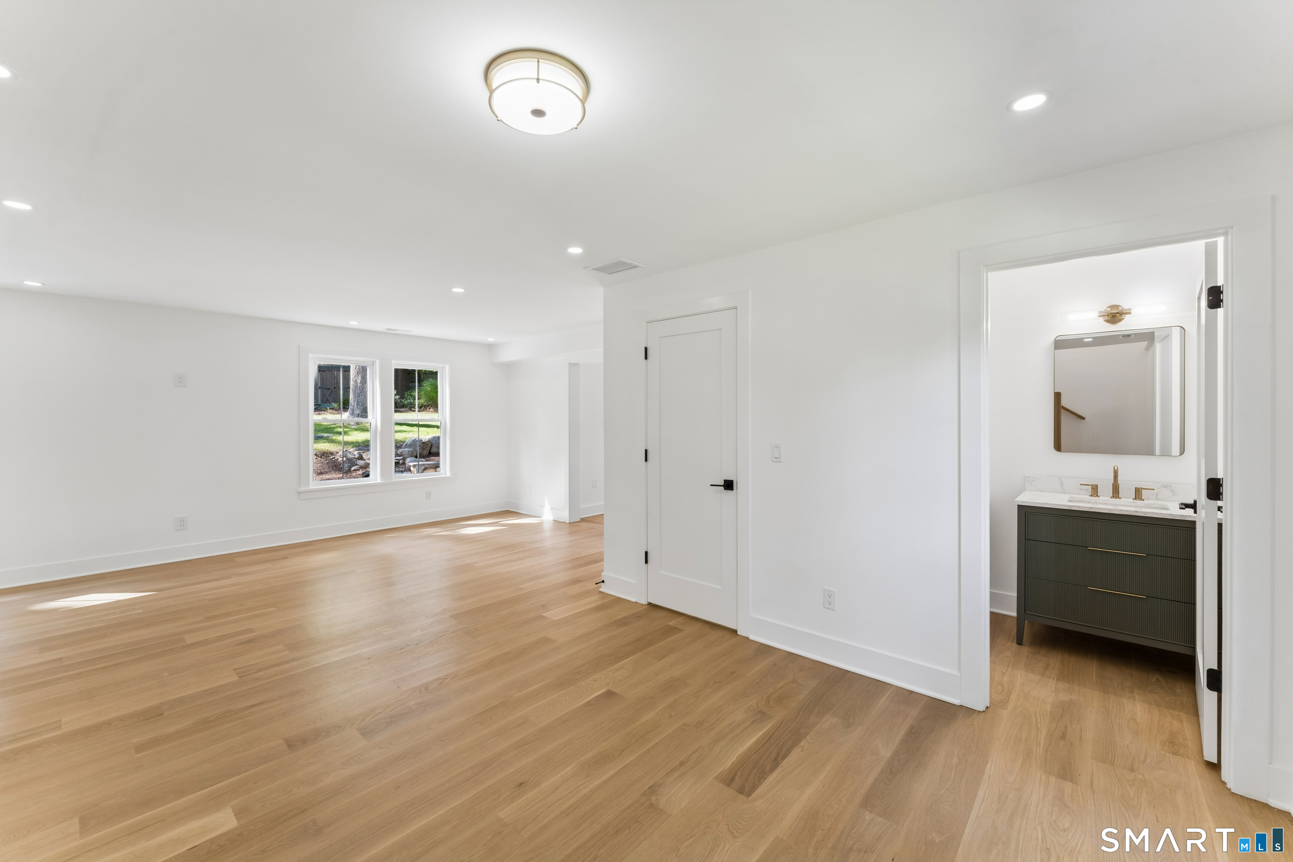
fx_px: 503
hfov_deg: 104.3
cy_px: 431
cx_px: 646
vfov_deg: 81.2
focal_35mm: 14
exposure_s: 1/10
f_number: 13
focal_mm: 14
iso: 400
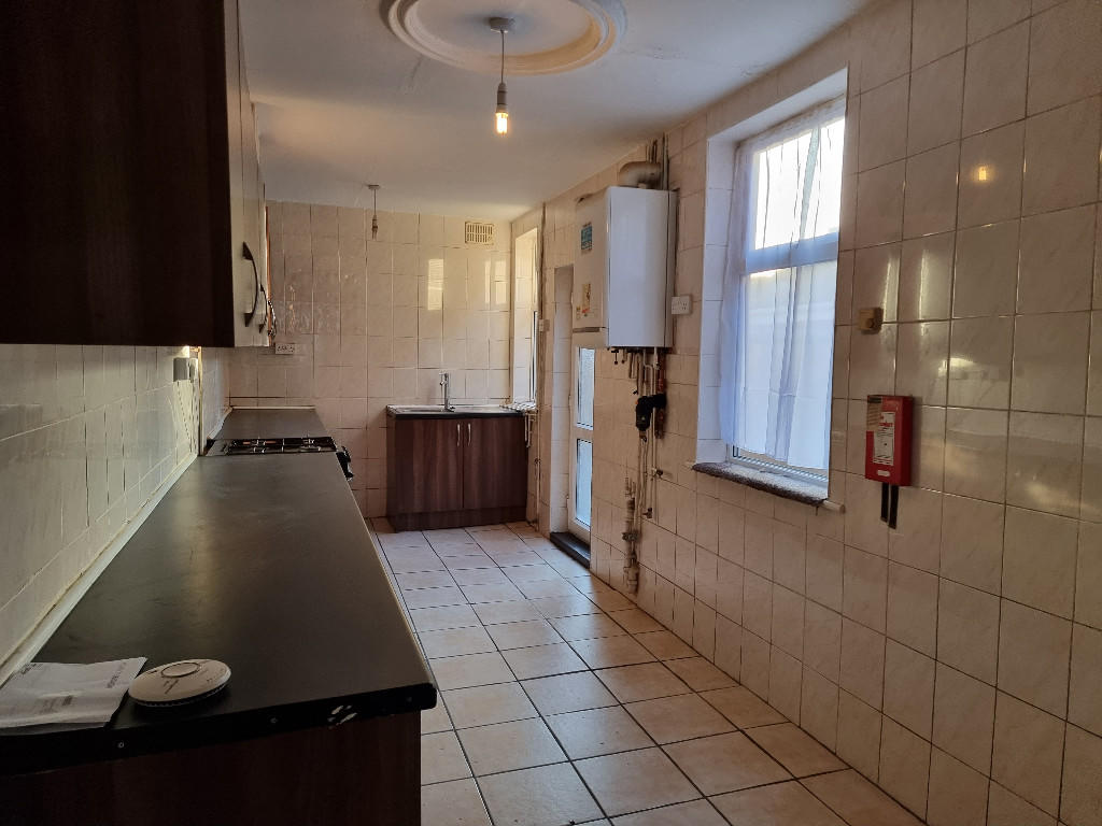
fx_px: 764
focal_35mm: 24
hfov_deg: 71.6
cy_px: 413
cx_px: 551
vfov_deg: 56.8
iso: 250
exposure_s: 1/100
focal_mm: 6.7
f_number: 1.8
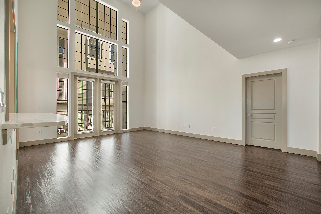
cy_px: 107
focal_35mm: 15
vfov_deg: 77.3
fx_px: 134
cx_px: 160
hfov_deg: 100.4
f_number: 7.1
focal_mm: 10
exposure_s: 1/125
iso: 100
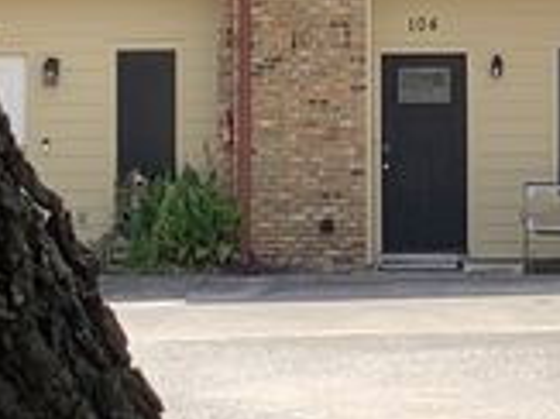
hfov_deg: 10.7
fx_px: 2974
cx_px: 495
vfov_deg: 8.0
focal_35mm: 184
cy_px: -50
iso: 25
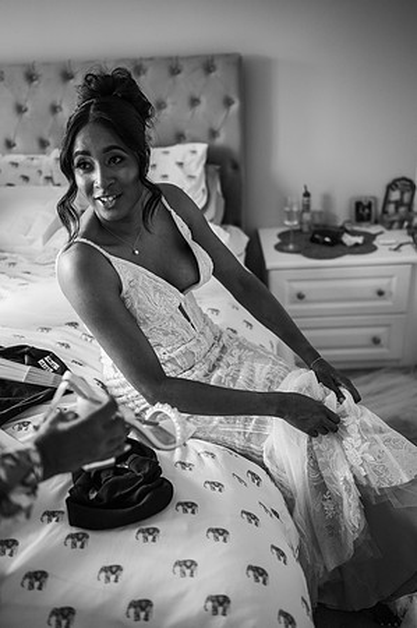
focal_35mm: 35
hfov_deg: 37.8
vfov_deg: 54.5
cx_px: 208
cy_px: 314
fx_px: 609
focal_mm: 35
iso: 450
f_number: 2
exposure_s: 1/200
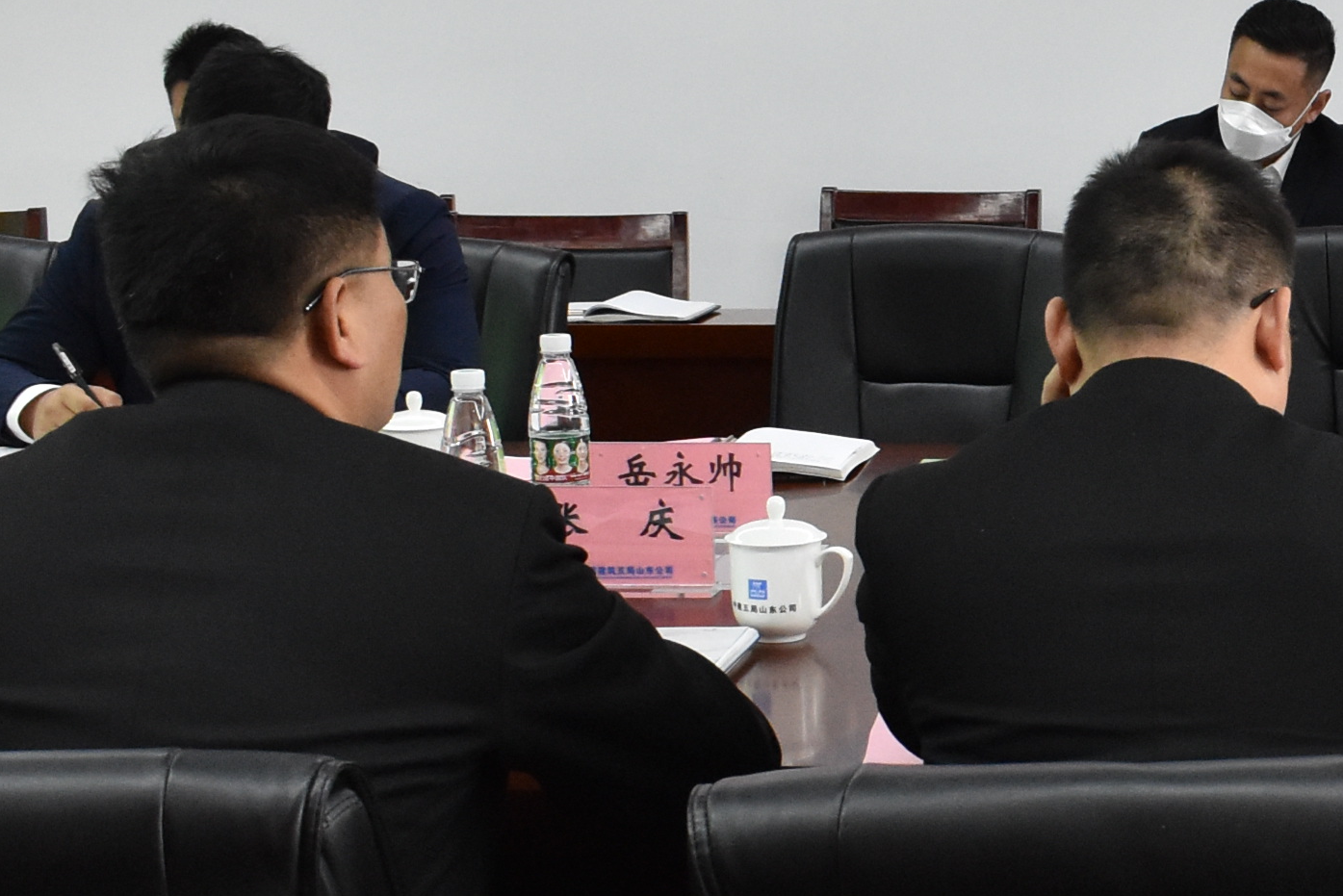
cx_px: 1560
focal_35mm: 87
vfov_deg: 15.7
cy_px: 579
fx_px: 3246
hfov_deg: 21.8
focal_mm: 18
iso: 1600
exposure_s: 1/80
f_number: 5.6
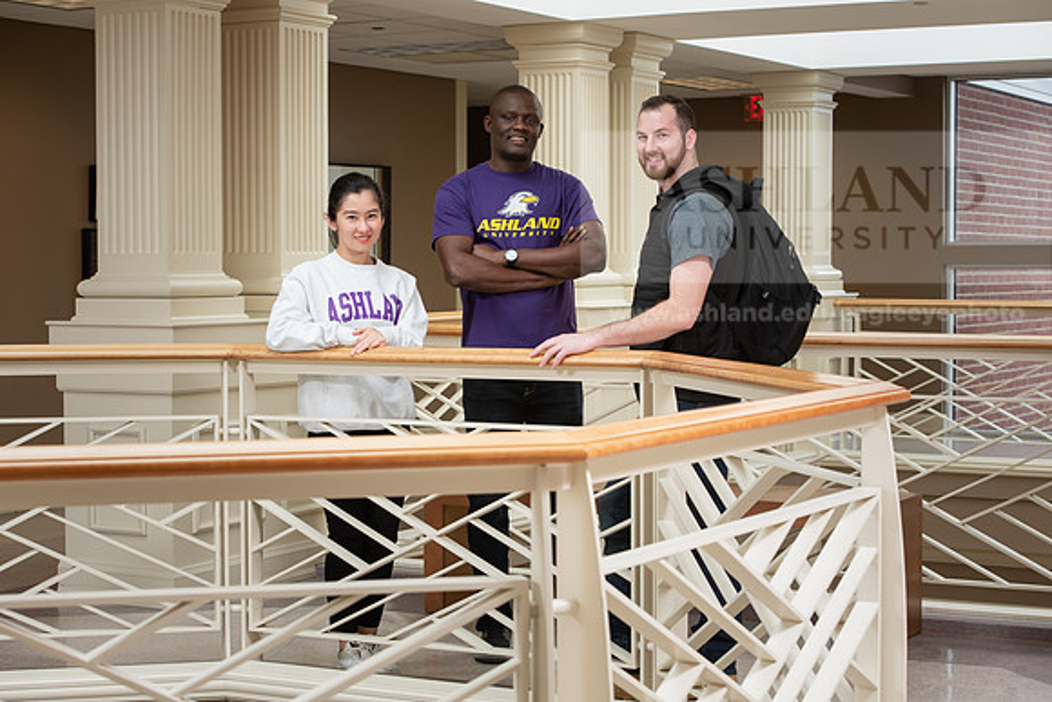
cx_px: 526
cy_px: 351
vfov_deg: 19.5
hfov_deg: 28.8
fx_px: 2046
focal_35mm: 70
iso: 1250
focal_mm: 70
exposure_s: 1/200
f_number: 8
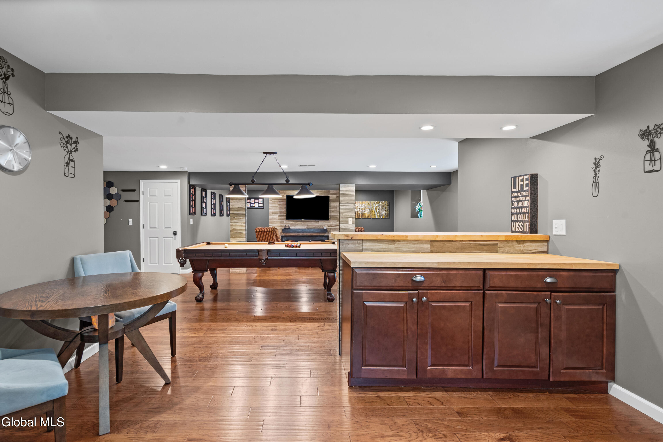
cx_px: 332
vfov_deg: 73.7
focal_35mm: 16
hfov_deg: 96.7
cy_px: 221
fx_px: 295
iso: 800
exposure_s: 1.6
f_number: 8
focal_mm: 16
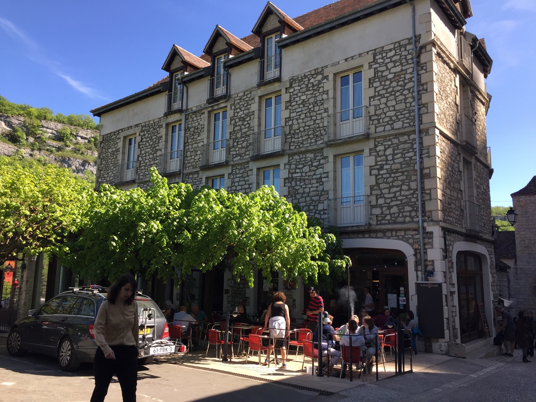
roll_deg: -1.5
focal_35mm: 29
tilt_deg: +8.8
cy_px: 201
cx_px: 268
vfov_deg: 48.2
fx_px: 449
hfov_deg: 61.7
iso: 32
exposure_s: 1/682
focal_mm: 4.15
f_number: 2.2
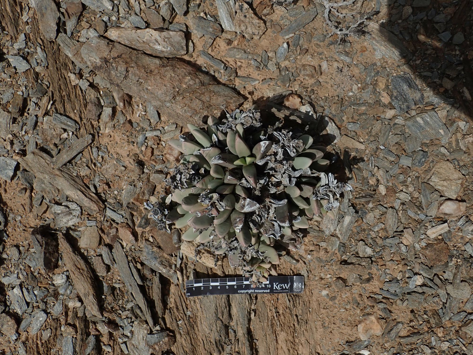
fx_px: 410
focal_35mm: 30
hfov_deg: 60.0
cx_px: 236
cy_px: 178
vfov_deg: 46.8
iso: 100
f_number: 9
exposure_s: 1/500
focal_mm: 5.5
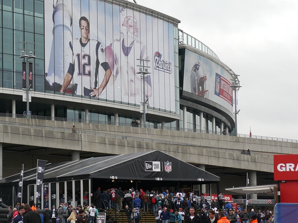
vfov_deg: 13.0
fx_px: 981
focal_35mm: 114
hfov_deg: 17.3
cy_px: 112
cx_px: 149
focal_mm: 18.2
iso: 100
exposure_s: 1/160
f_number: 4
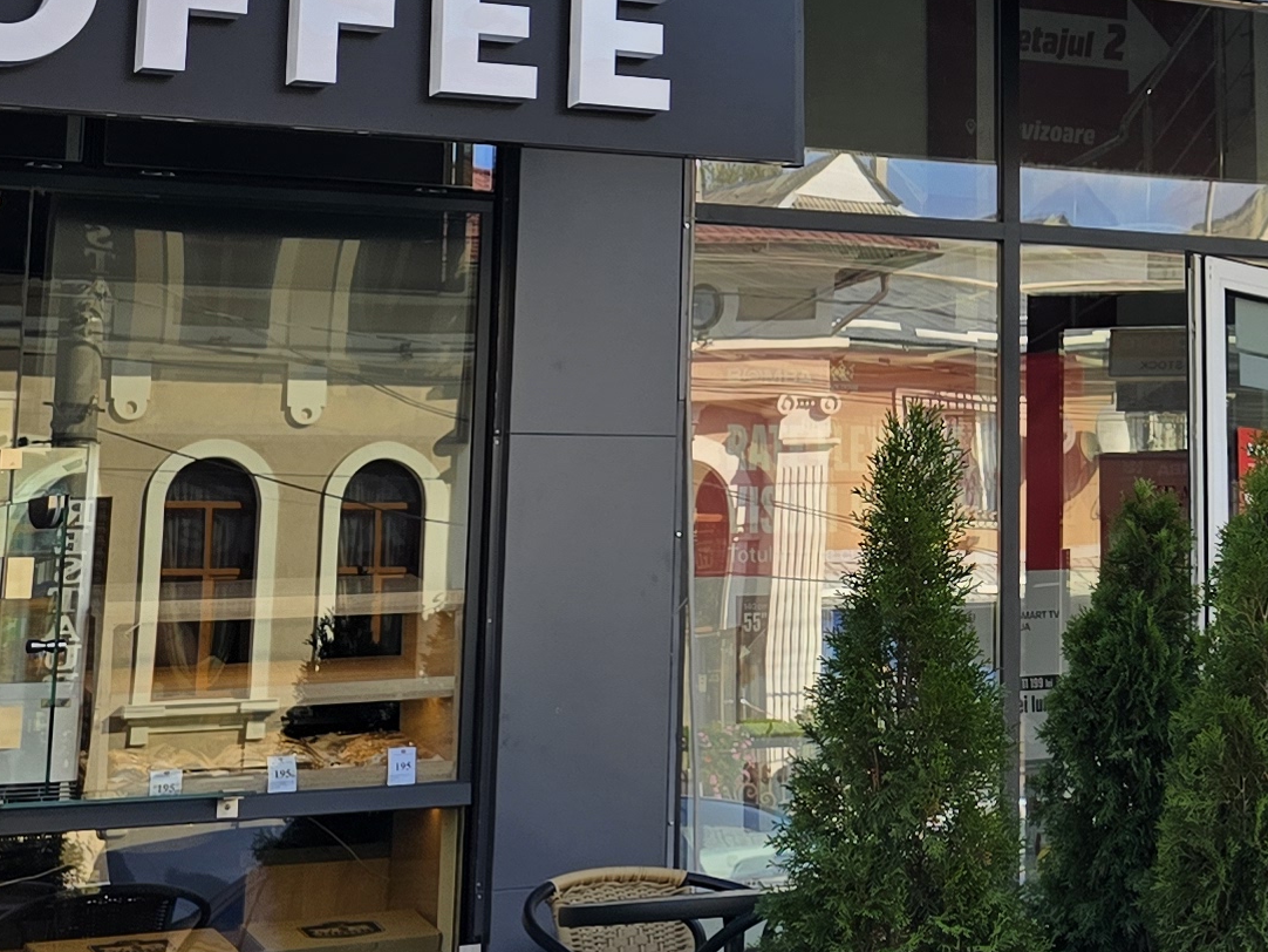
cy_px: -20
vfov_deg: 17.0
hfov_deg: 20.5
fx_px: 3114
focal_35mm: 85
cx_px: 1748
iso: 12
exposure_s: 1/777
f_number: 1.7
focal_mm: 6.3
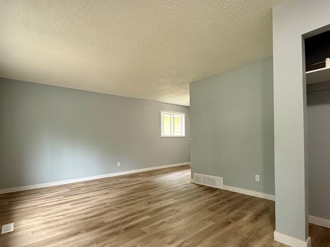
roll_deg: +1.5
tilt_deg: +0.9
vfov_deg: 68.4
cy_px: 138
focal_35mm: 19
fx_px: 181
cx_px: 172
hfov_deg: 84.6
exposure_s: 1/62
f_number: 2.2
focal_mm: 2.22
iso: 400
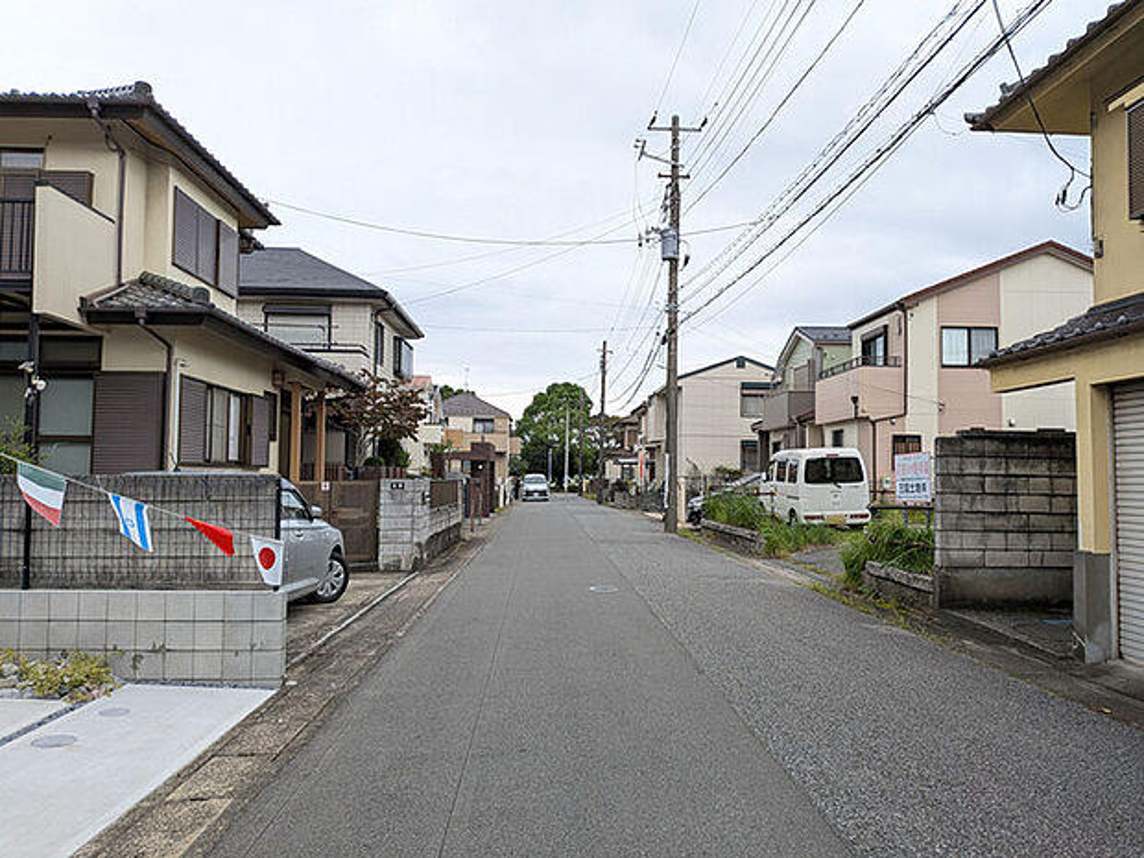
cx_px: 572
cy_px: 429
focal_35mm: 24
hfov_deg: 71.6
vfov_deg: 56.8
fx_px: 793
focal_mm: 4.53
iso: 29
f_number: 1.7
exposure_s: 1/275
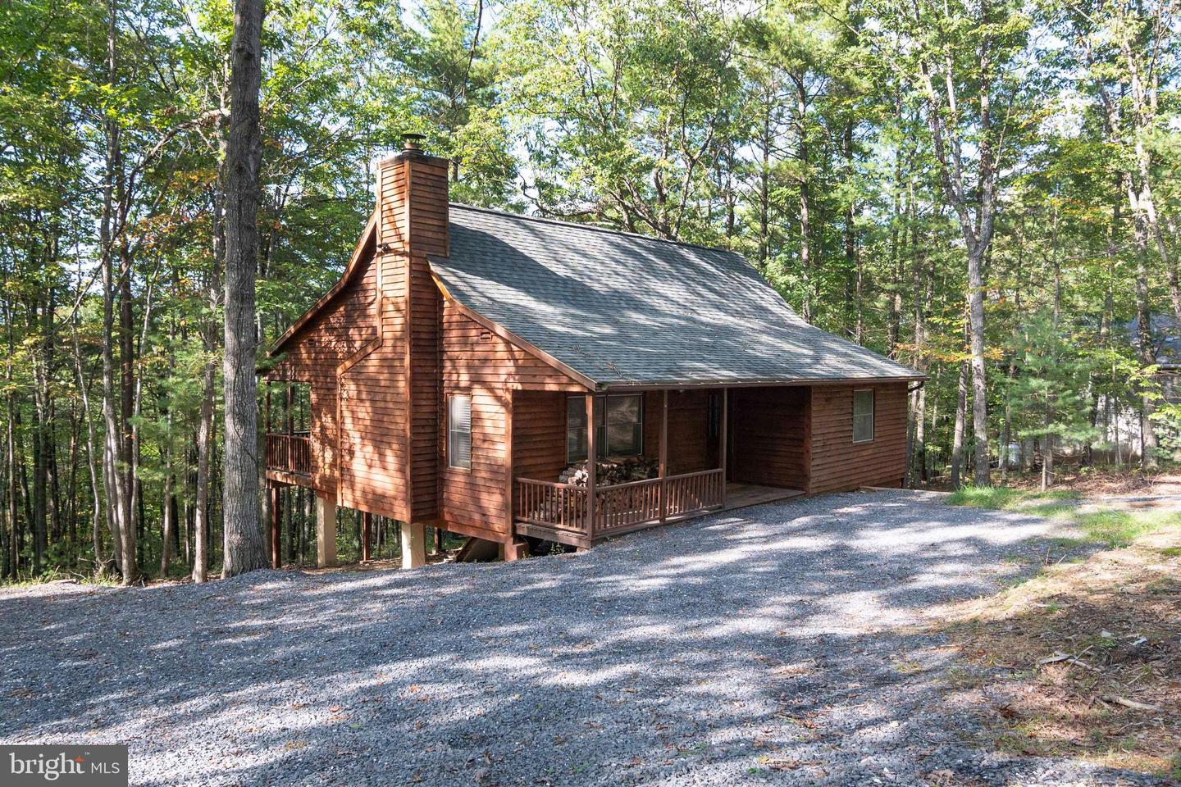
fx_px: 787
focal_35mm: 24
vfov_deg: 53.1
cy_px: 394
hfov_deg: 73.7
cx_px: 590
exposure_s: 1/250
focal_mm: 16
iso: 640
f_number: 8
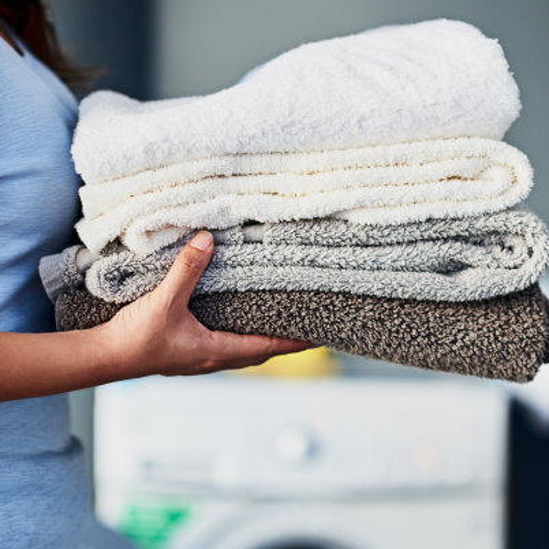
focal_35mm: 110
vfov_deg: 15.8
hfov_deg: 15.8
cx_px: 273
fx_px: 1974
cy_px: 336
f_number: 2.2
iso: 400
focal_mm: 85
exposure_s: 1/200
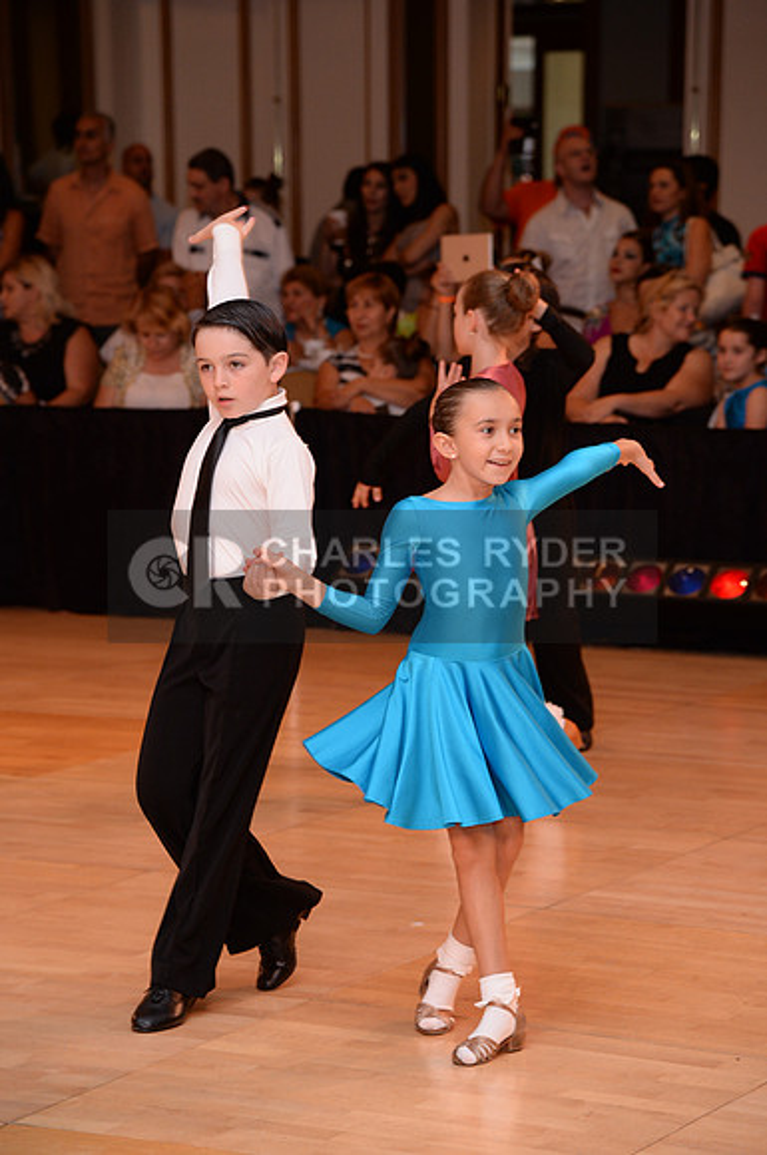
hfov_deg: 11.4
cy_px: 578
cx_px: 384
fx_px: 3846
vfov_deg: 17.1
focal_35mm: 120
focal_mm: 120
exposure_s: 1/200
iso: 1250
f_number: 5
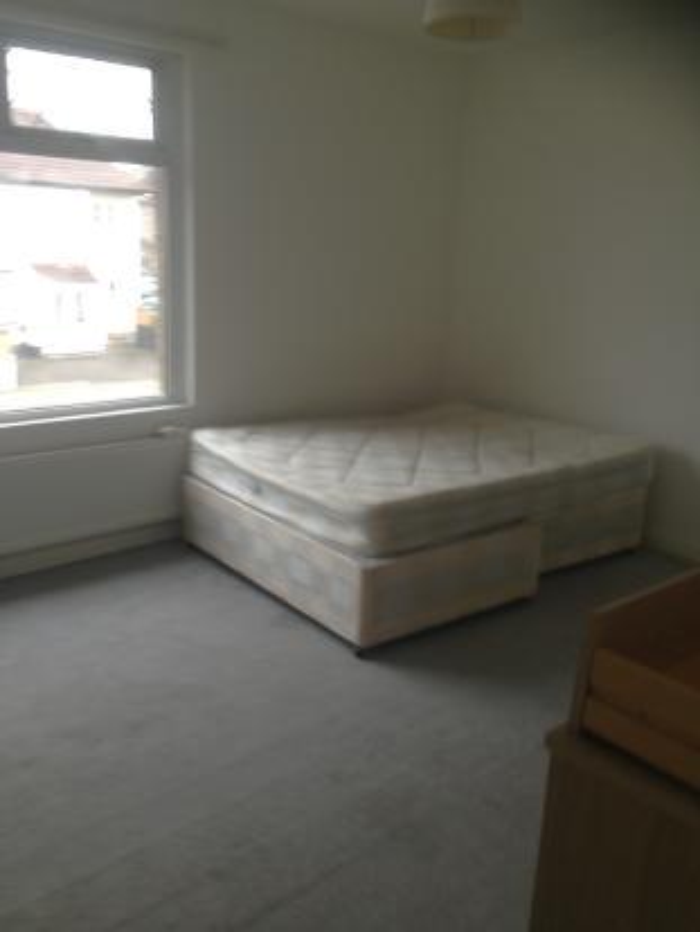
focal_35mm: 33
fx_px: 889
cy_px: 466
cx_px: 350
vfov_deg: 55.3
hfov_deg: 43.0
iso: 50
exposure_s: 1/24
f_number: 2.4
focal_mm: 4.13
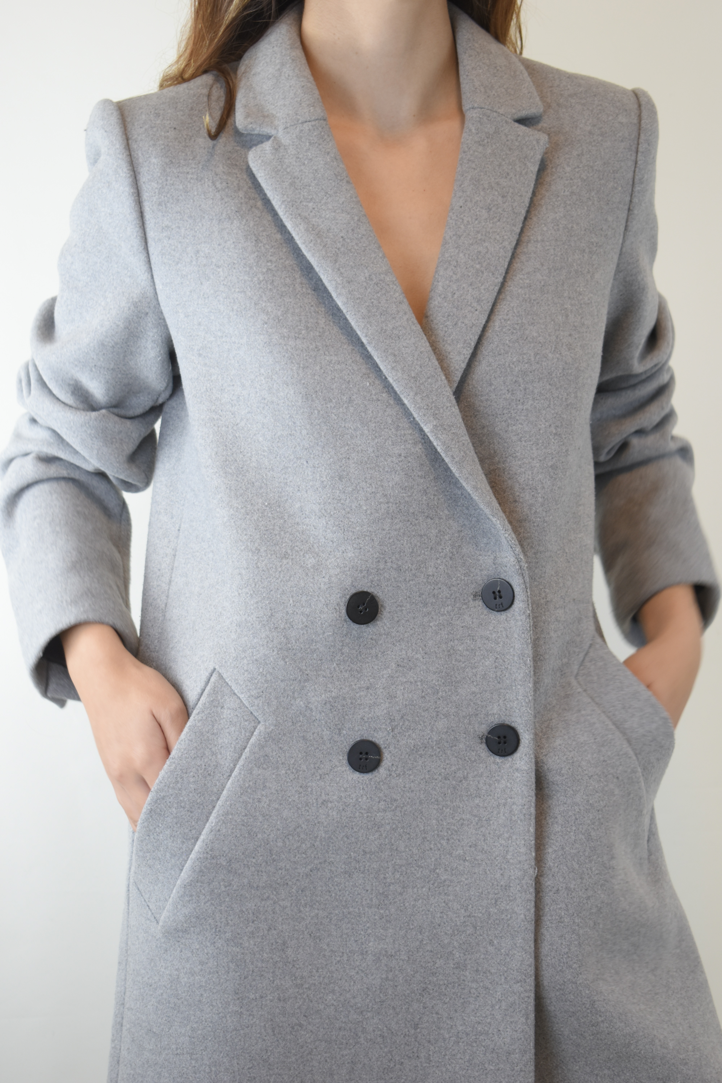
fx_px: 2030
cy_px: 542
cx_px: 361
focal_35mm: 68
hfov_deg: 20.2
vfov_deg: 29.9
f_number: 5
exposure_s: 1/80
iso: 400
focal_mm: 45
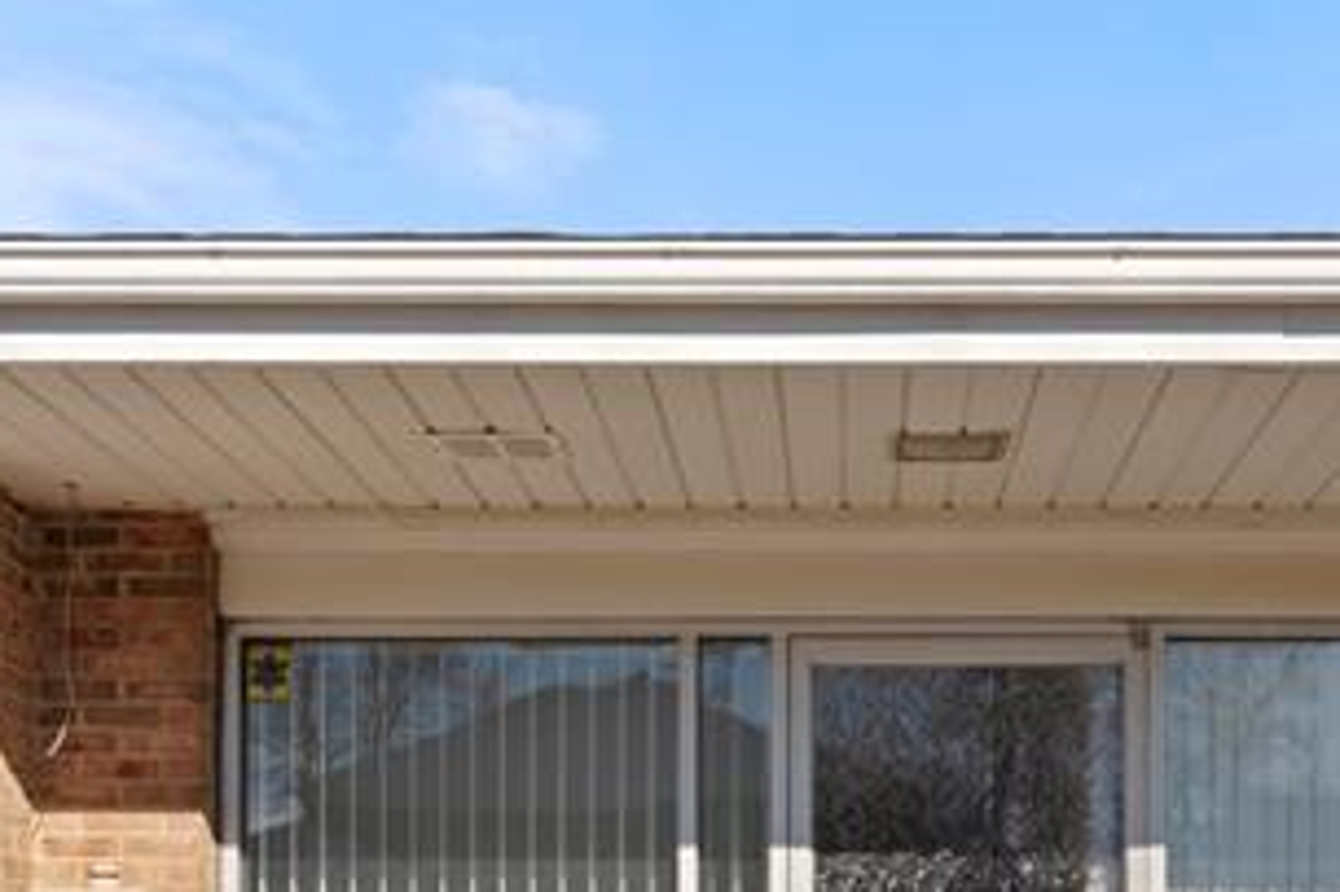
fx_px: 2120
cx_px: 791
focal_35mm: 57
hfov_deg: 35.0
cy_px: 1077
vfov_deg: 21.9
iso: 250
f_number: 9
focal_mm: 17
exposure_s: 1/125
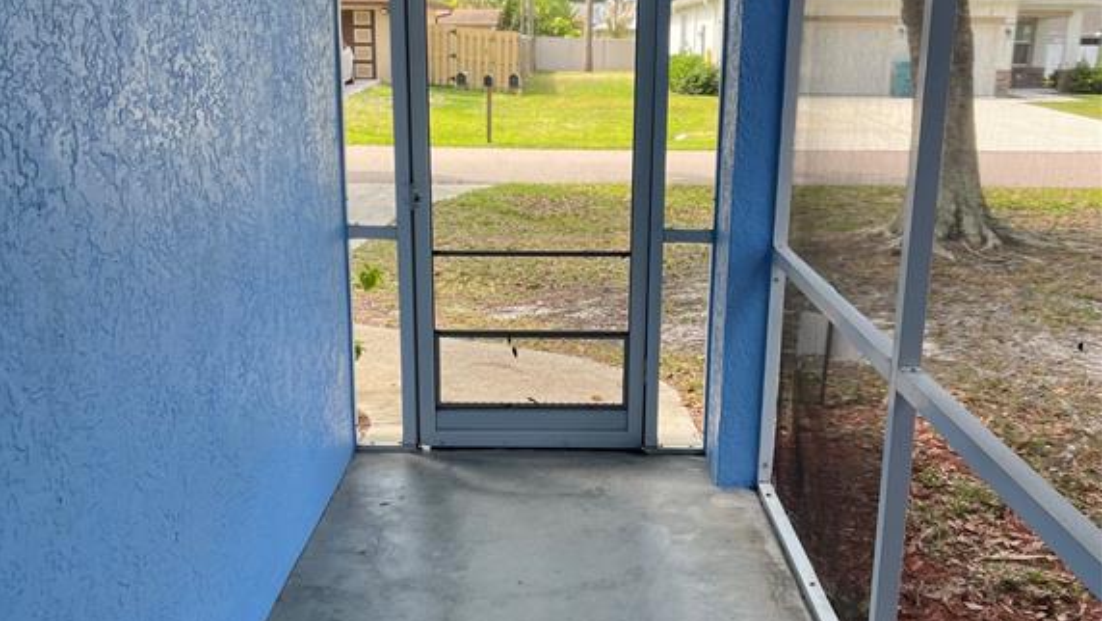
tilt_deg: -13.1
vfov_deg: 31.2
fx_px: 1111
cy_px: 355
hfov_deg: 52.8
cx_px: 549
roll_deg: +1.6
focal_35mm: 38
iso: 50
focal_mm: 5.1
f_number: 1.6
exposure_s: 1/315
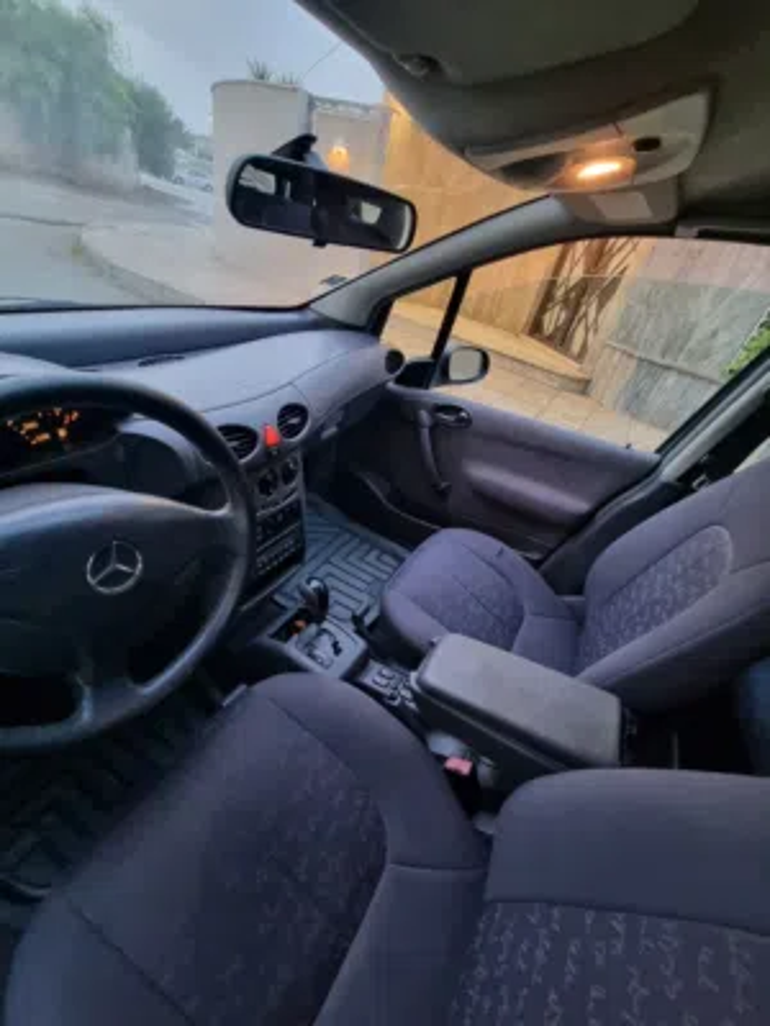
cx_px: 385
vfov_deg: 106.2
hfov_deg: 89.9
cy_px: 513
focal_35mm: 13
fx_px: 386
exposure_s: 1/25
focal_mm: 2.2
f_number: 2.2
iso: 640
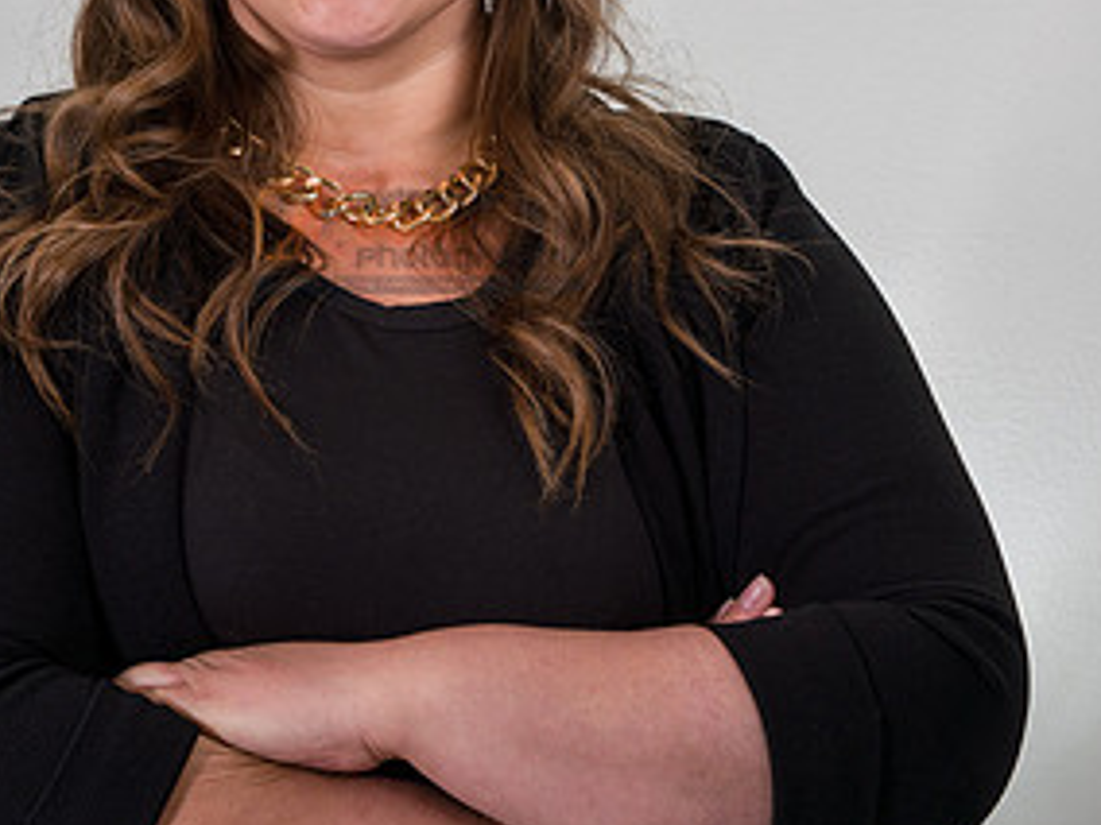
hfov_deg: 10.6
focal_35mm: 187
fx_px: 5948
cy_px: 278
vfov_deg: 7.9
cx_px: 419
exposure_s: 1/500
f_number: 7.1
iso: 250
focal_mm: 85
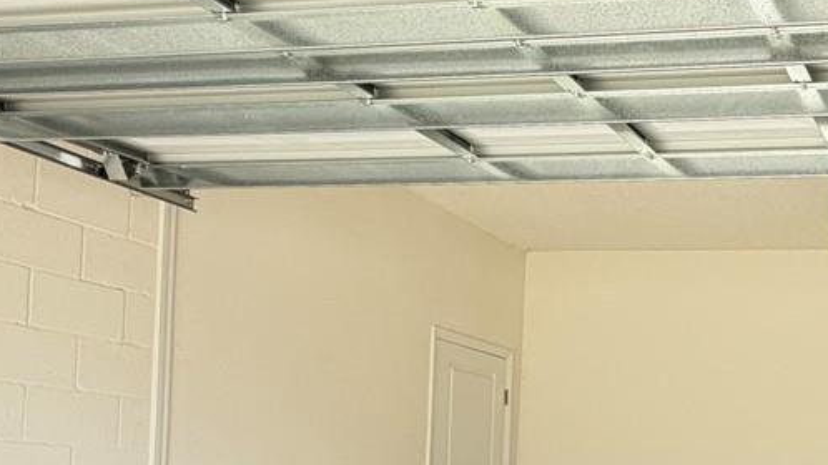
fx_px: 1076
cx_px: 815
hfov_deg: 37.8
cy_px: 480
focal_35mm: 49
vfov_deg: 23.3
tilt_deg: +0.7
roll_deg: -2.1
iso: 50
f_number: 2.2
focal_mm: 2.22
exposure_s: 1/228
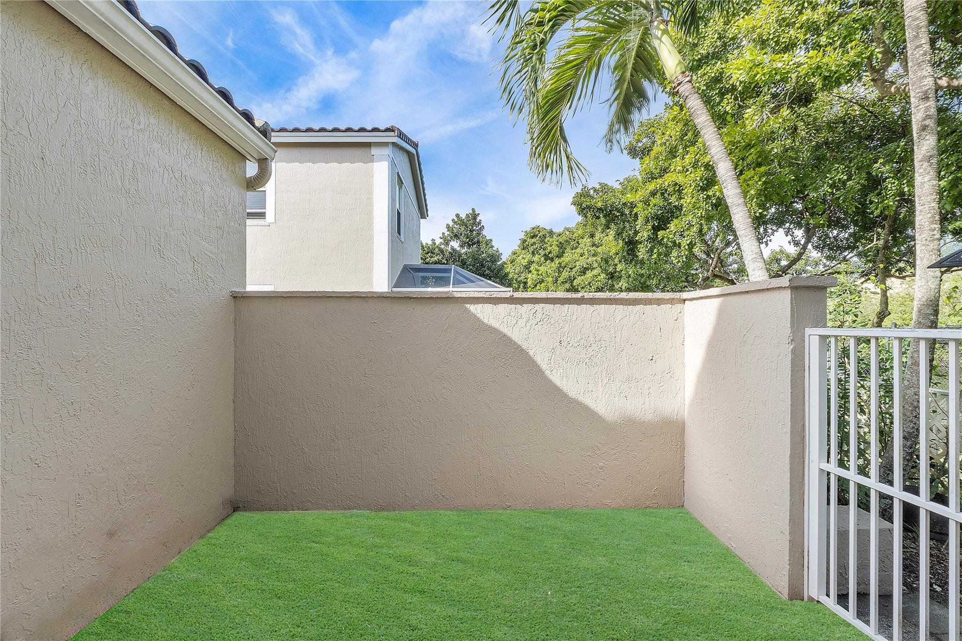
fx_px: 401
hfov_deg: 100.4
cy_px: 320
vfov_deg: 77.3
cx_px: 481
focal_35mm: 15
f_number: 11
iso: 100
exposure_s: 1/80
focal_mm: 10
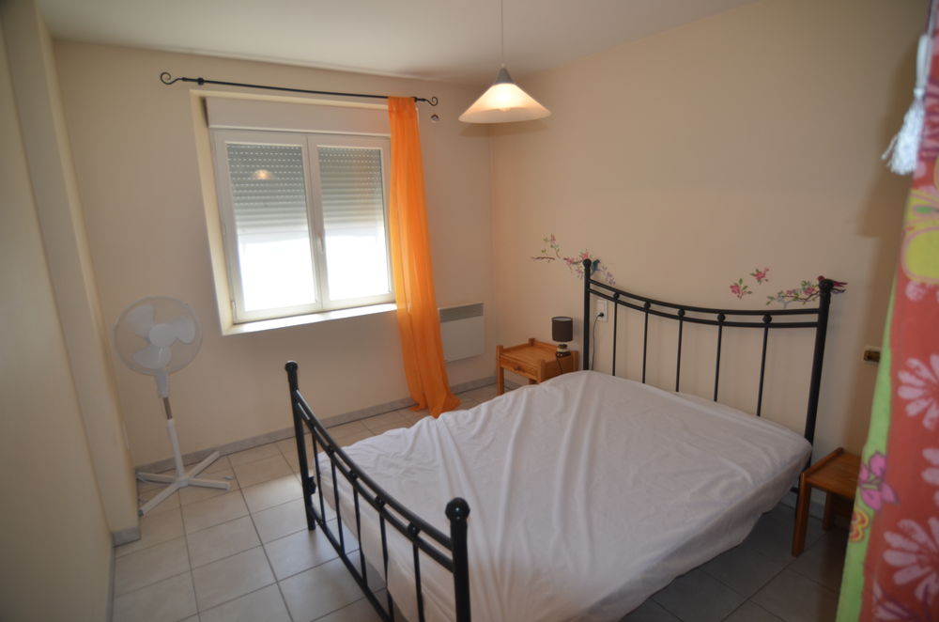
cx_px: 470
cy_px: 311
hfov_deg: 90.1
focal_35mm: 18
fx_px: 468
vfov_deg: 67.1
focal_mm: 12
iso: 250
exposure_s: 1/250
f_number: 4
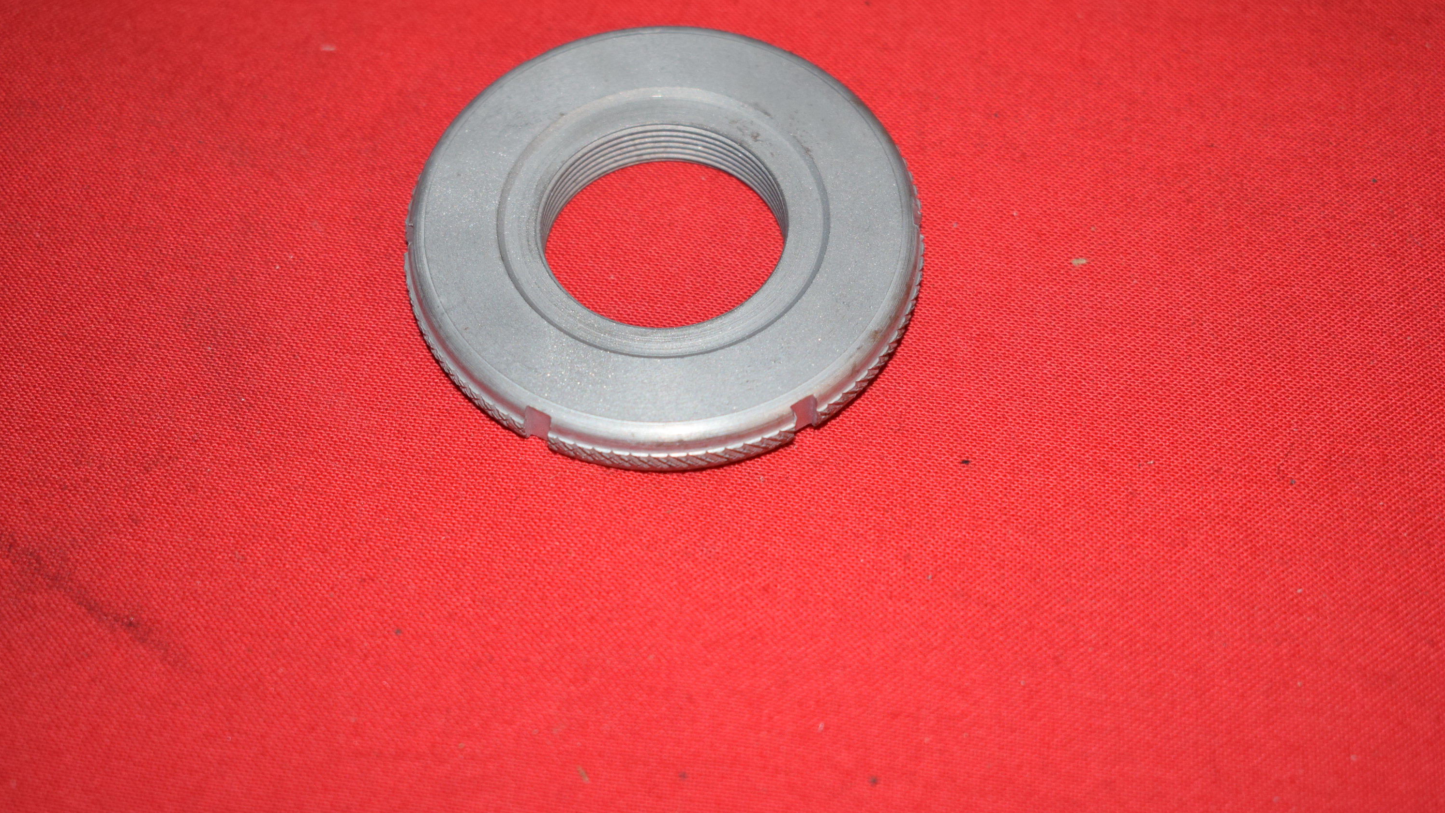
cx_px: 723
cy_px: 337
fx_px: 2414
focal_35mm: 63
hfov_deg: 33.3
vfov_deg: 19.1
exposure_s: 1/125
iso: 640
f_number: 5
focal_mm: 40
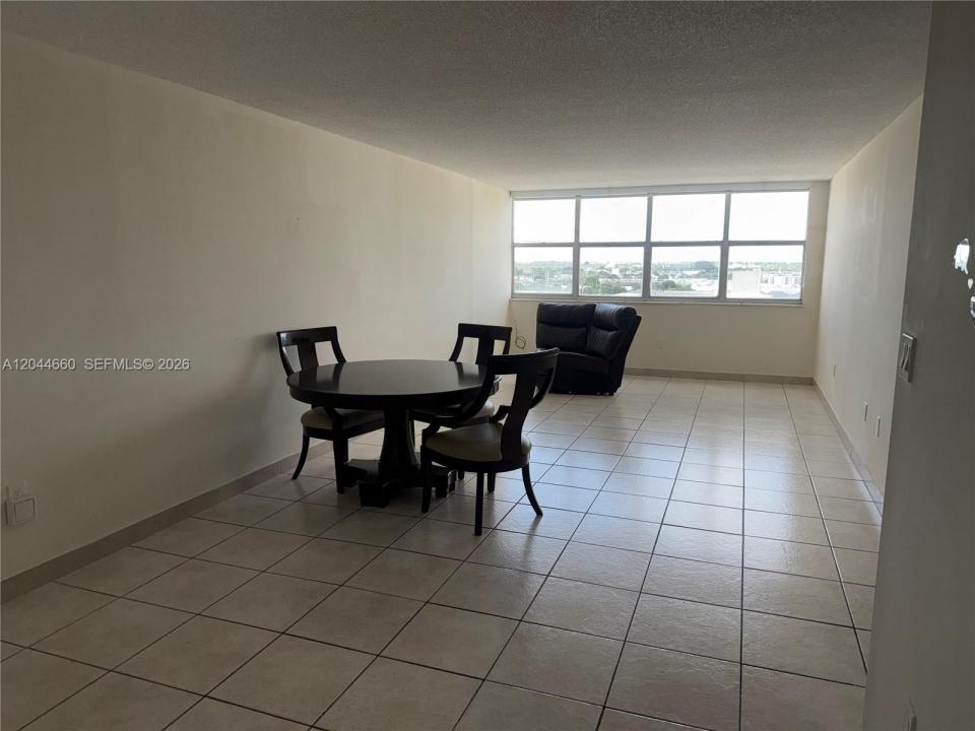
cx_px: 488
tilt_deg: -9.1
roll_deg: -0.3
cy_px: 366
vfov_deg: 56.8
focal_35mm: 24
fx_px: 676
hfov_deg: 71.6
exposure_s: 1/555
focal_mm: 6.76
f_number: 1.78
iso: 80
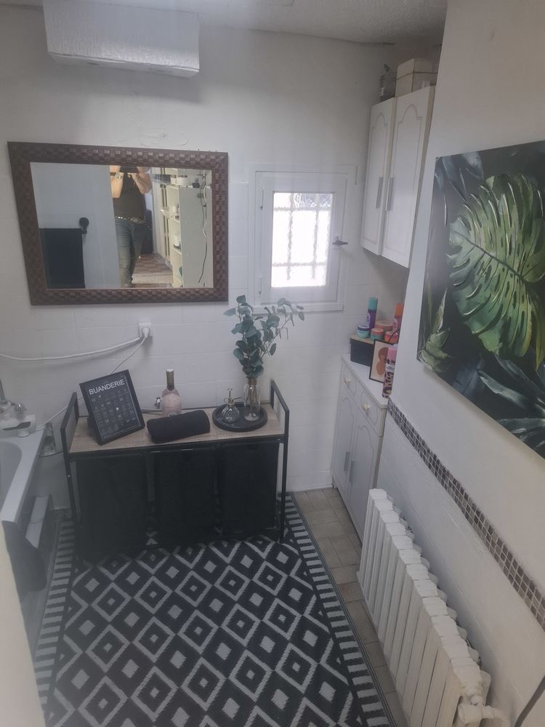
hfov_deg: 58.9
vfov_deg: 73.9
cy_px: 364
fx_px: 483
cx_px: 272
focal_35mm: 23
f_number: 1.8
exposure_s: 1/120
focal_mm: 5.54
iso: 200
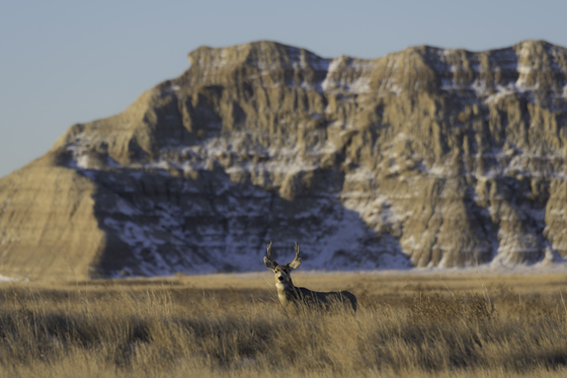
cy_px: 189
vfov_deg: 4.6
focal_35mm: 300
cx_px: 284
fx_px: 4723
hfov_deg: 6.9
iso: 125
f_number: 4
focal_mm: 200
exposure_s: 1/800
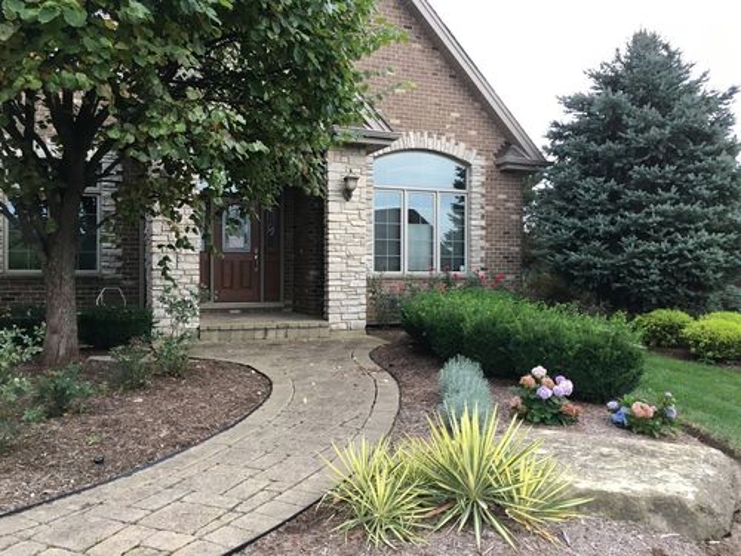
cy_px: 278
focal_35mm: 29
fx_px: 621
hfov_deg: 61.7
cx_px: 370
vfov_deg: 48.2
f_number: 2.2
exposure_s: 1/30
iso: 25
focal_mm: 4.15
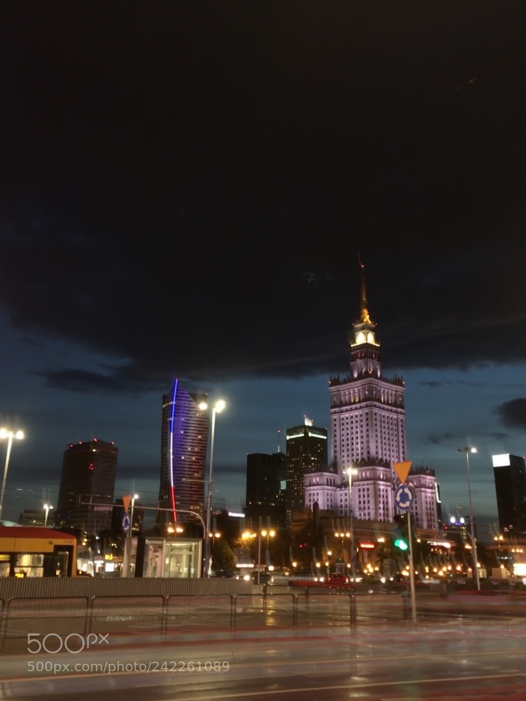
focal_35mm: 29
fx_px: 588
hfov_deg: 48.2
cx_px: 263
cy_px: 350
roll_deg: -1.7
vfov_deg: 61.7
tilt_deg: +18.3
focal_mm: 4.15
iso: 250
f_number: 2.2
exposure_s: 1/17
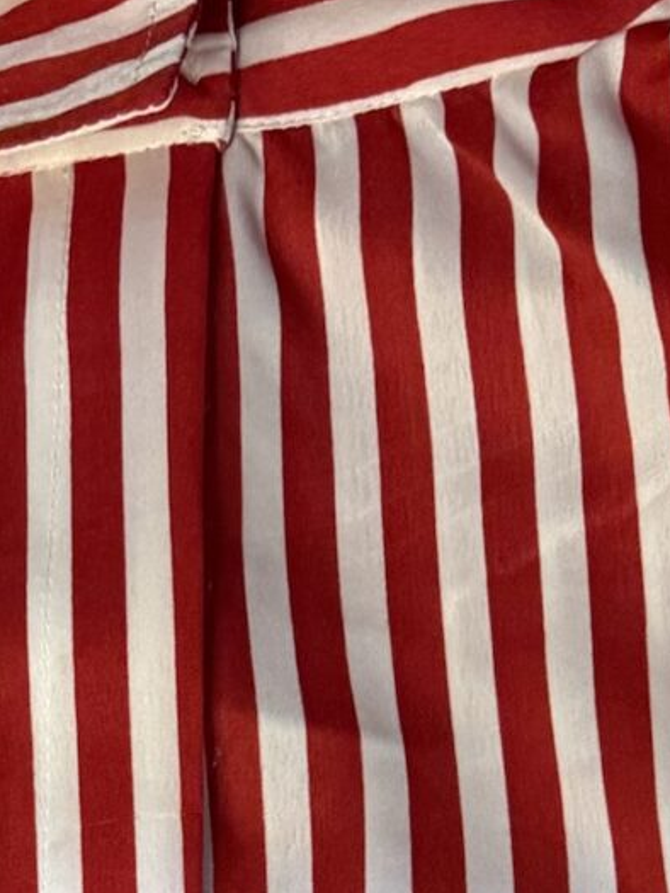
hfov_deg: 12.6
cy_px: 2000
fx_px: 3018
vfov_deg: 13.4
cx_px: 187
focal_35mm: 117
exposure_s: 1/50
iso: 320
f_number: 1.78
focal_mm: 6.76
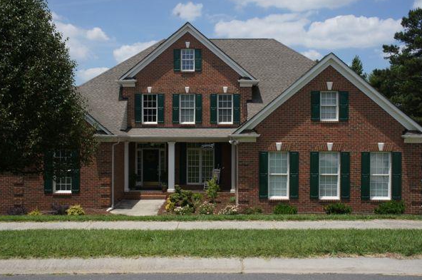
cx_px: 207
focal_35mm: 41
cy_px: 149
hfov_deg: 47.9
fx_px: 475
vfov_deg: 32.9
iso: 200
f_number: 16
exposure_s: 1/160
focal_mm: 25
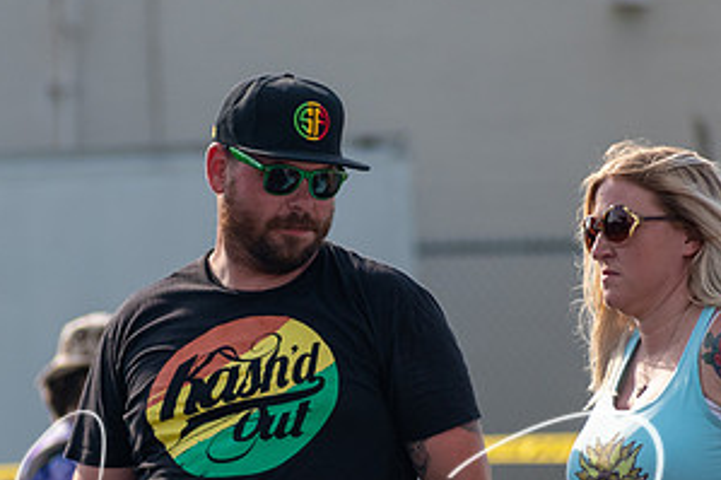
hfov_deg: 2.4
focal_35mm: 874
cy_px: 317
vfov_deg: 1.6
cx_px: 321
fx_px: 17494
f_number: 6.3
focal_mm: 300
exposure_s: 1/1250
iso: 400
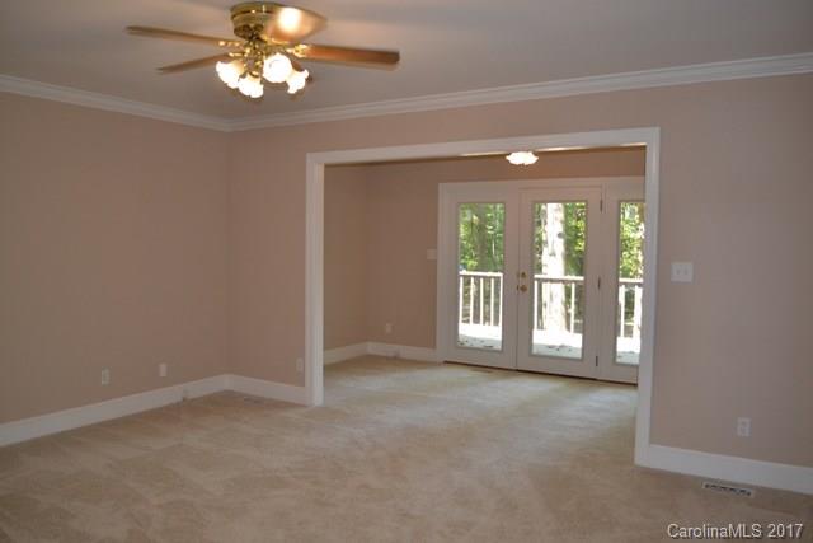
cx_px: 406
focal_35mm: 27
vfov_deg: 48.0
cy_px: 272
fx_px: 610
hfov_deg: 67.4
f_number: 4
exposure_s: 1/100
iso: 400
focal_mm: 18
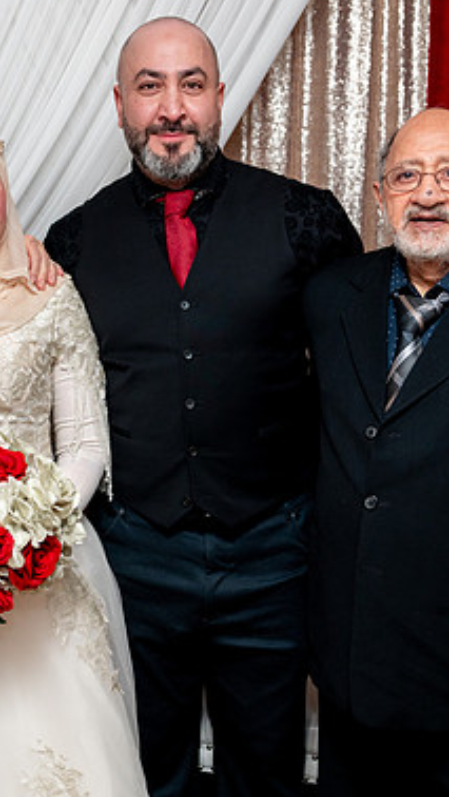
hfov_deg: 22.5
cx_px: 120
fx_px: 1120
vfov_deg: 39.2
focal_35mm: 53
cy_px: 395
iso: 1250
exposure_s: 1/160
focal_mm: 33
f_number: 2.8
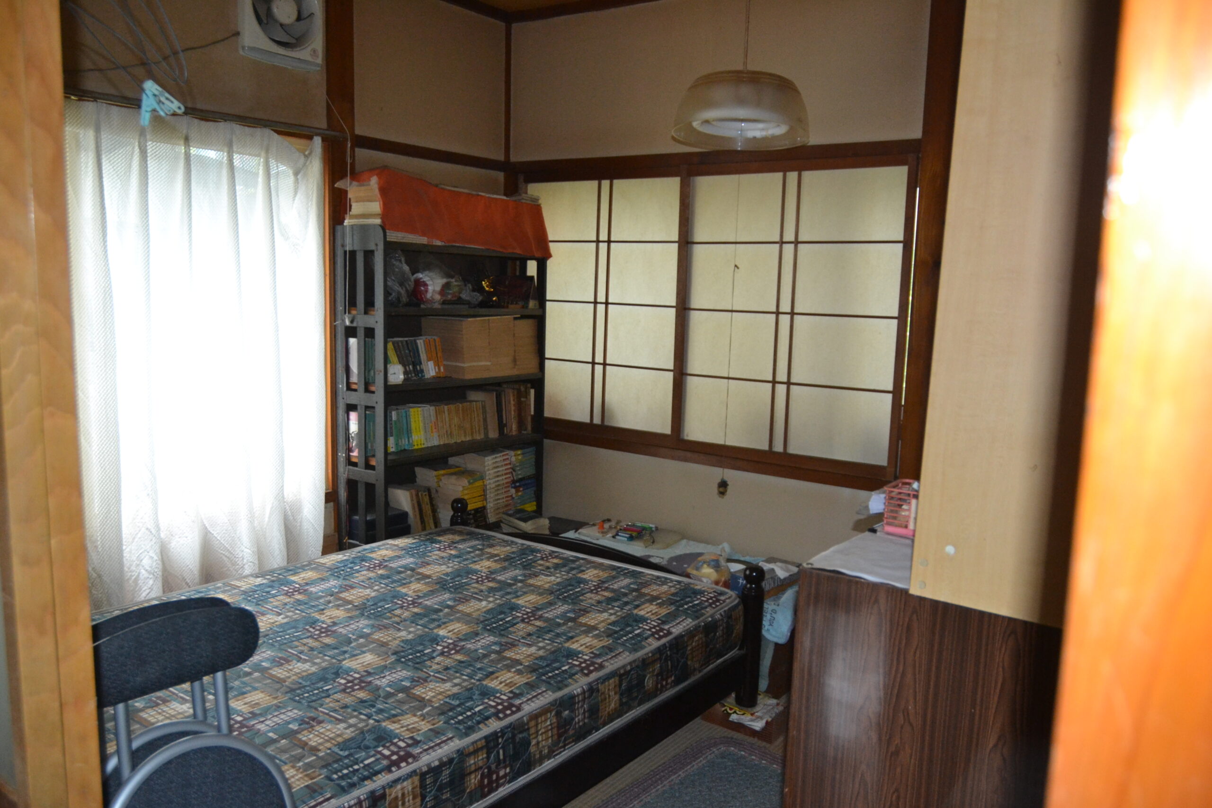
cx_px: 606
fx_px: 909
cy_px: 404
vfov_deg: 47.9
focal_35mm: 27
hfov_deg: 67.4
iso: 1400
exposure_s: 1/60
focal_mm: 18
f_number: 3.5
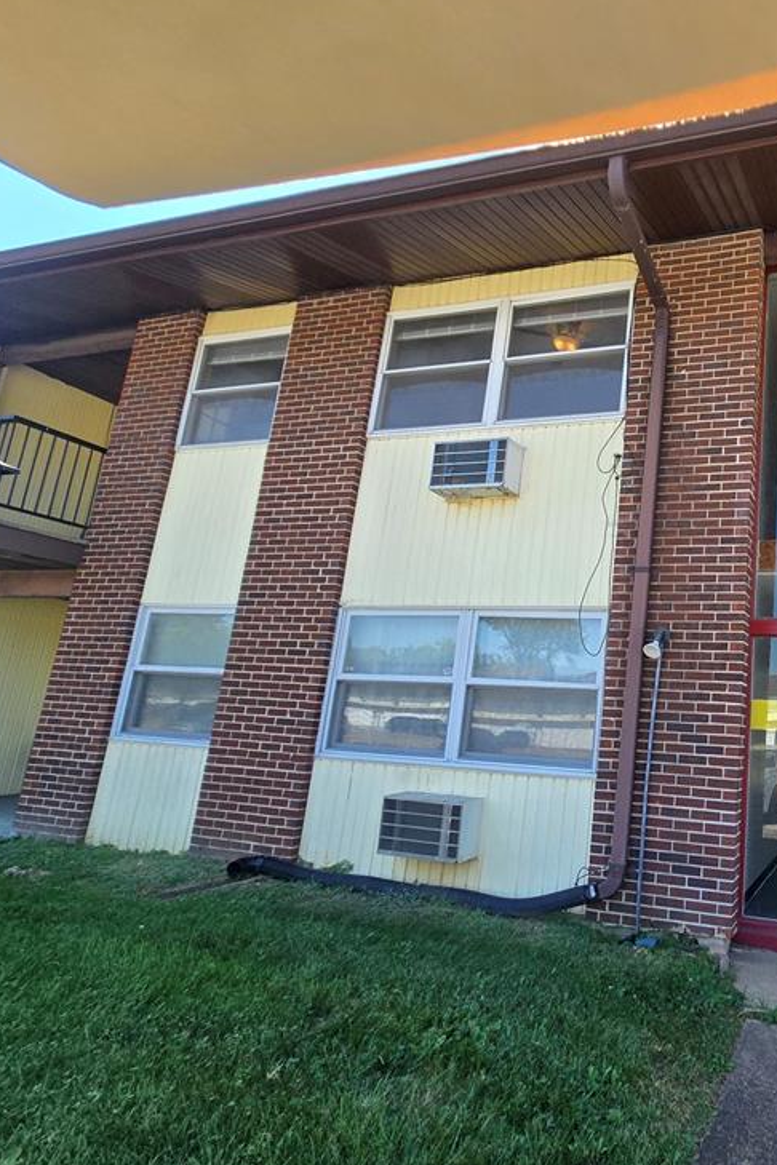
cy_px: 594
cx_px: 699
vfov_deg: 86.9
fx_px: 615
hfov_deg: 55.9
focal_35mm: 19
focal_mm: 2.2
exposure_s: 1/781
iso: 50
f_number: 2.2
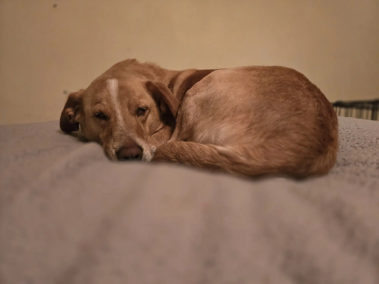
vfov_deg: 58.9
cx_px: 190
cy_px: 142
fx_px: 252
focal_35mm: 23
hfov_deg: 73.9
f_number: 1.8
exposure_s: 1/60
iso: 1250
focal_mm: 5.4
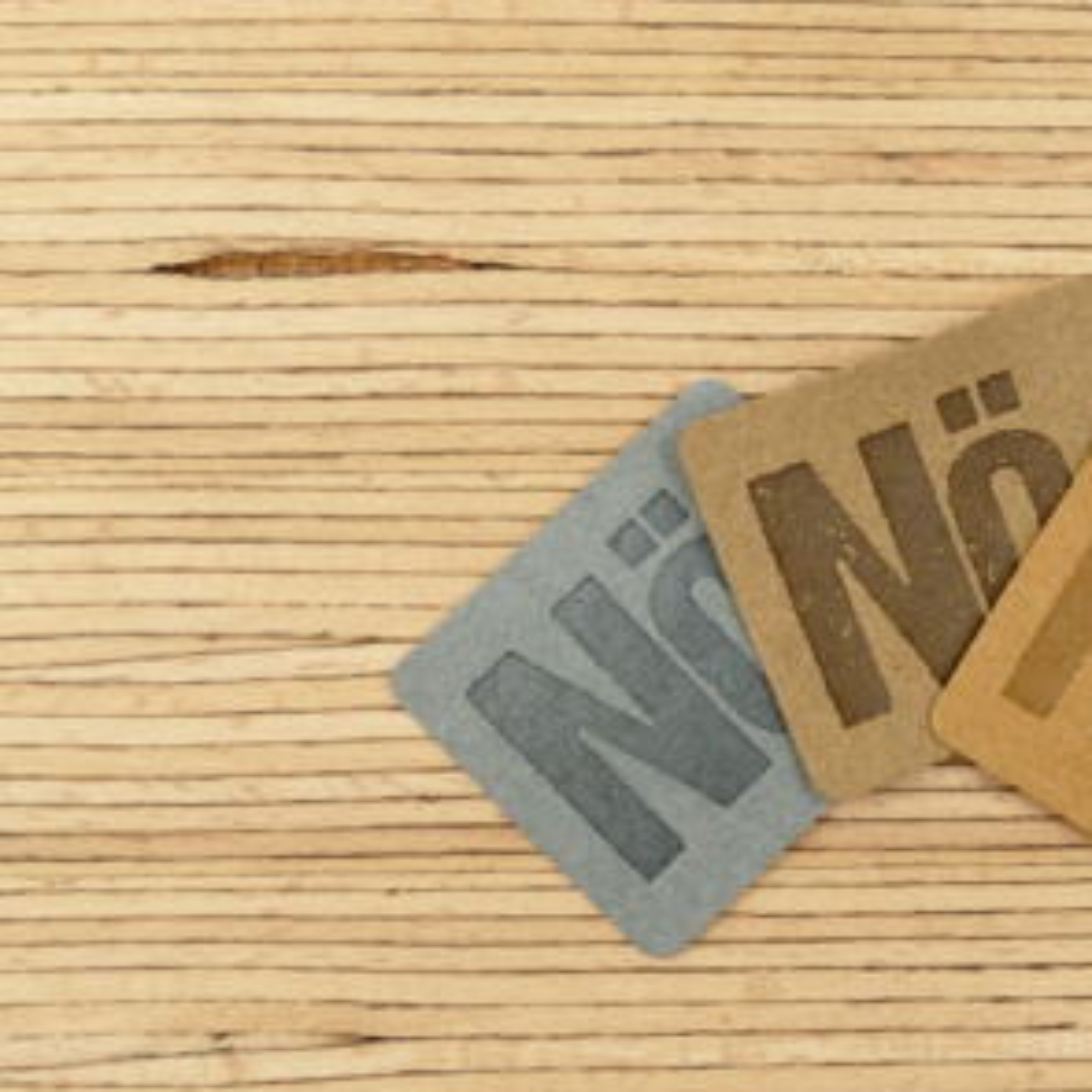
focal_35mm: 57
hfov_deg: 29.0
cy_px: 598
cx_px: 959
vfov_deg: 30.0
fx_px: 2034
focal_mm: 13.7
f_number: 3.2
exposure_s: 1/80
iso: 160
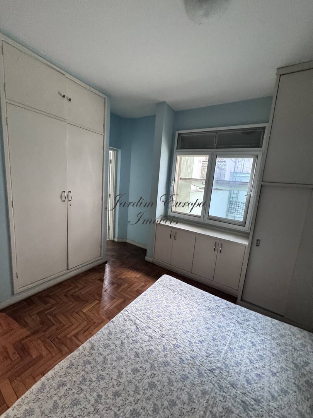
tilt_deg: -9.1
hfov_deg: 85.7
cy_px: 209
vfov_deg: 102.1
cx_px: 156
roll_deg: -4.4
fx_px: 169
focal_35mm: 14
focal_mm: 2.22
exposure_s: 1/60
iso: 400
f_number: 2.2
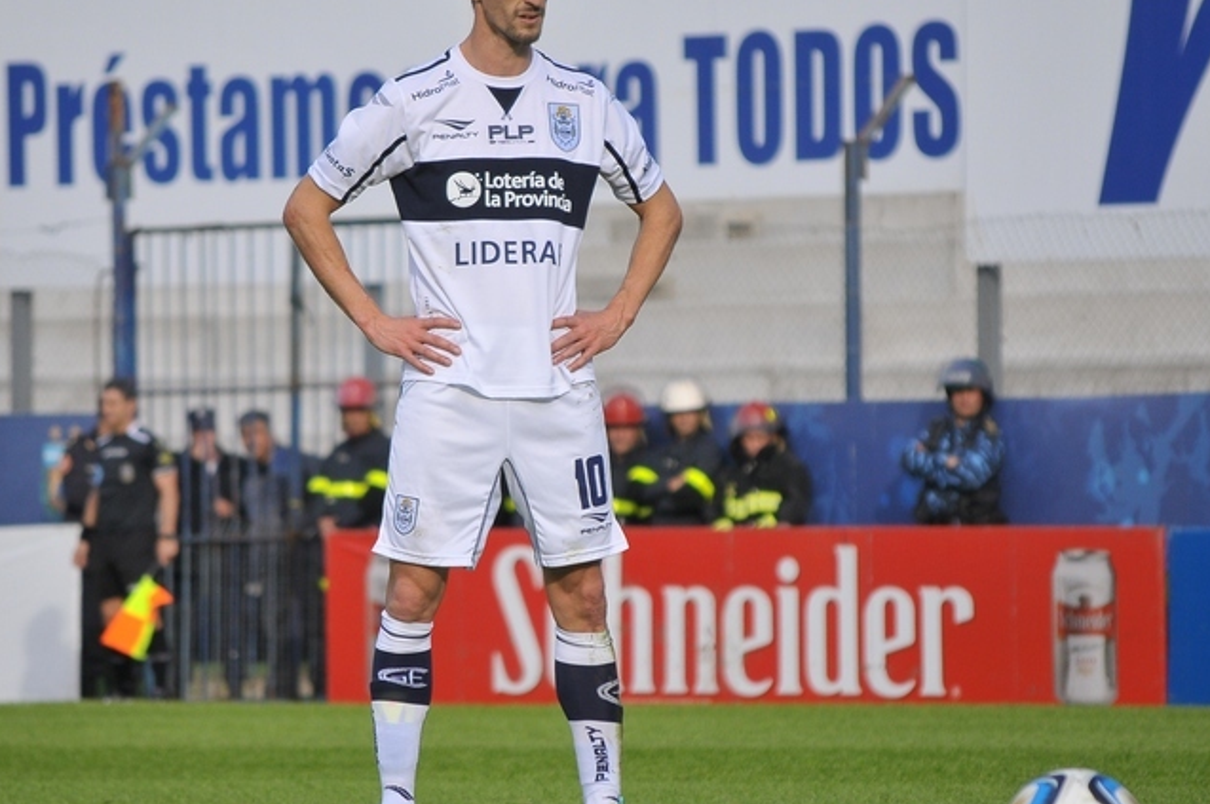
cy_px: 355
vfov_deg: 3.2
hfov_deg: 4.9
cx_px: 538
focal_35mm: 424
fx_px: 14233
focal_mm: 200
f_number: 5.6
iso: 400
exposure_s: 1/1000
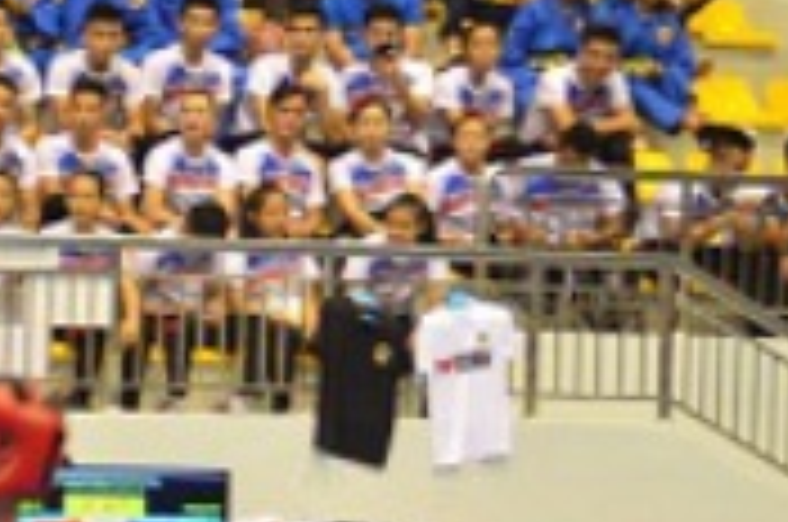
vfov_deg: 4.4
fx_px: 6729
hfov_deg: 6.6
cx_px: -581
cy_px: 428
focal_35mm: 308
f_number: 5.6
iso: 1000
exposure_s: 1/60
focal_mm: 56
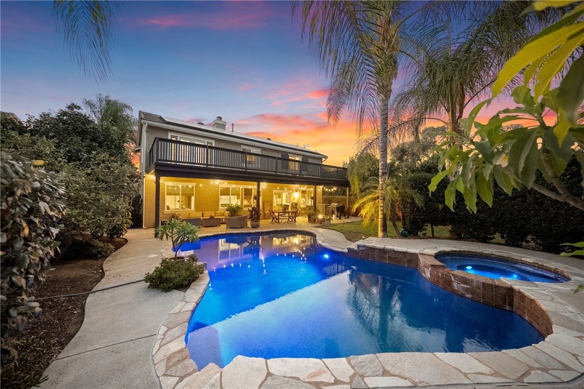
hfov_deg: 112.6
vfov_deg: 90.0
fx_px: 195
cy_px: 194
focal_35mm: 12
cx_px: 292
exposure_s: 1/10
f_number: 3.2
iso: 12800
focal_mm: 12
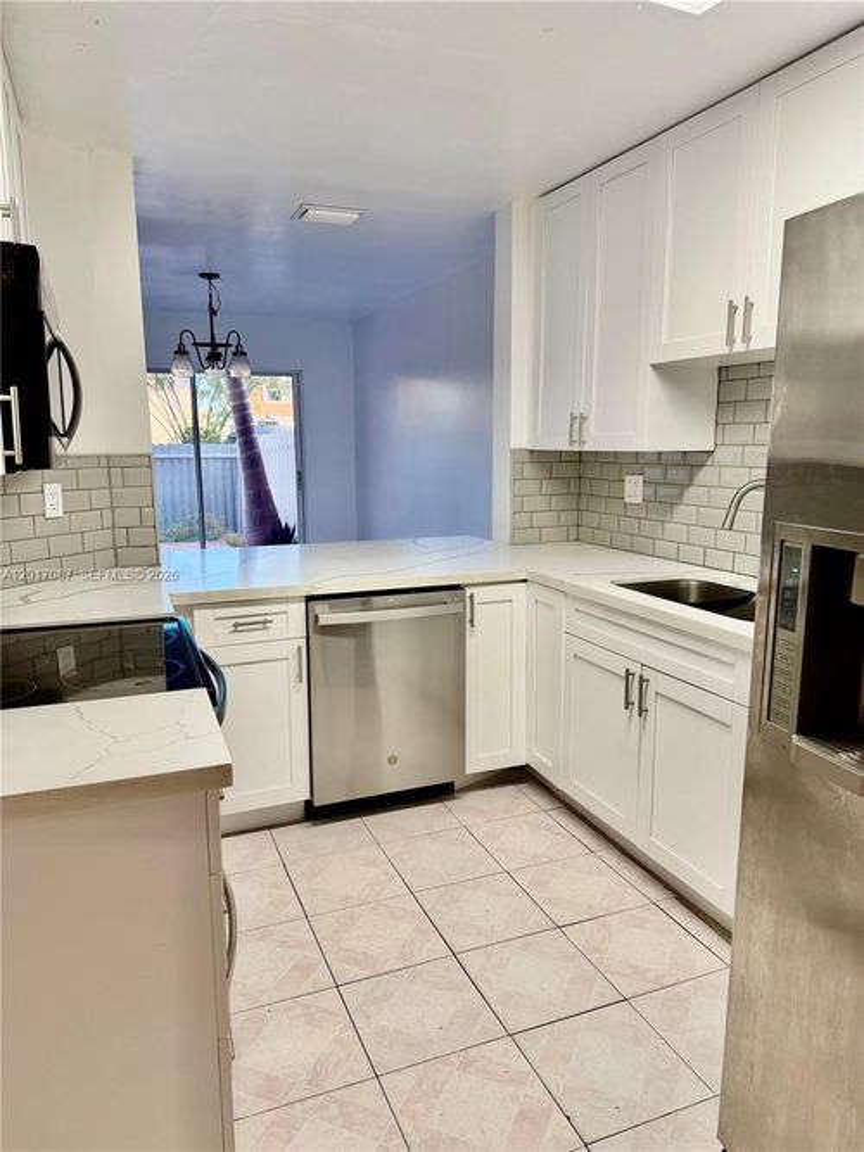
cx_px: 432
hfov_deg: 56.8
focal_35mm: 24
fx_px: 799
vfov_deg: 71.6
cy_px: 576
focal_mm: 6.76
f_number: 1.78
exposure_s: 1/120
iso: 125
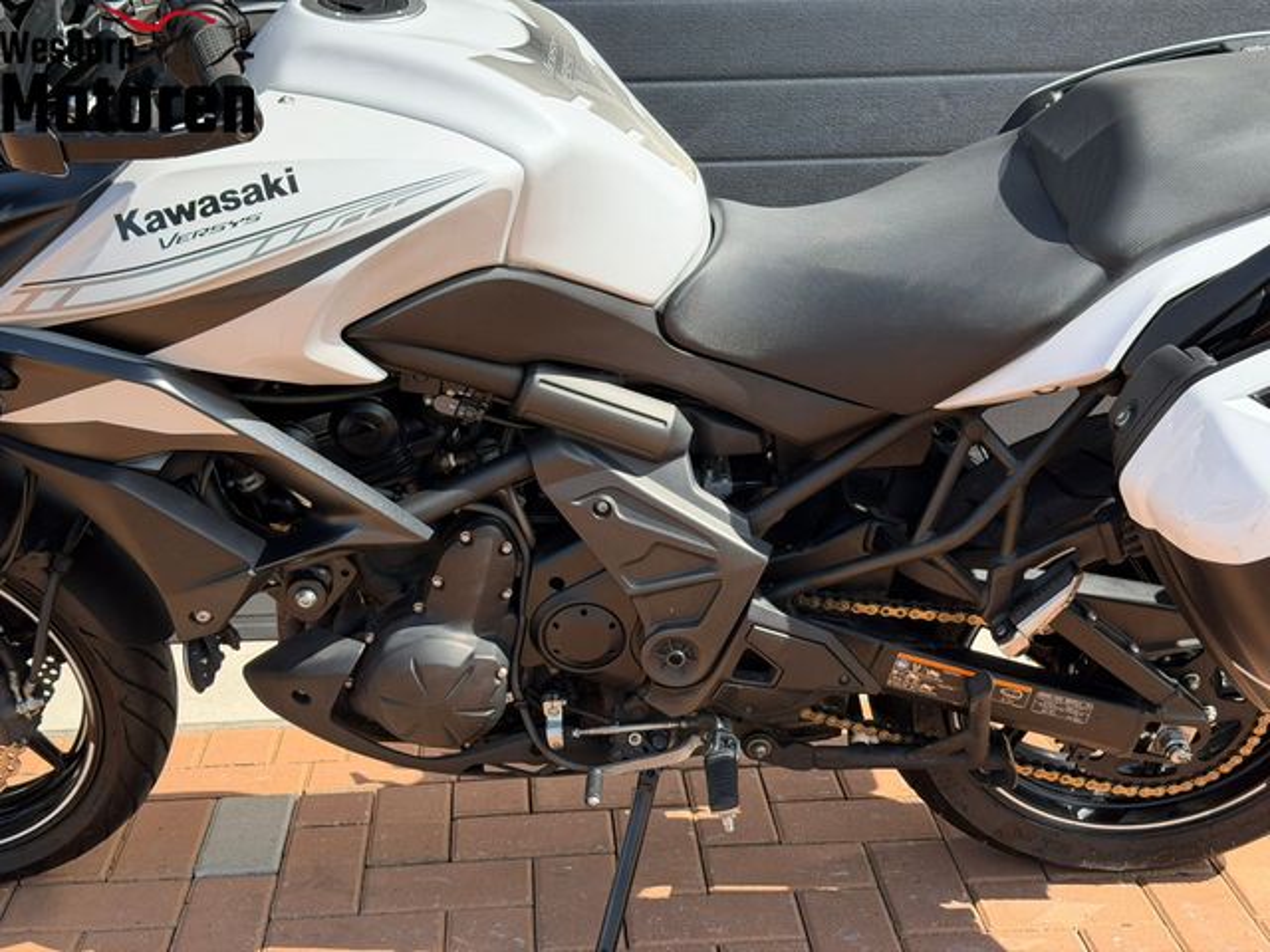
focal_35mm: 48
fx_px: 1761
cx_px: 635
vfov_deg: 30.3
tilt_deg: -18.3
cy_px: 476
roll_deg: +1.3
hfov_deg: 39.7
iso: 100
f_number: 1.78
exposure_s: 1/2865
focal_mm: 6.76
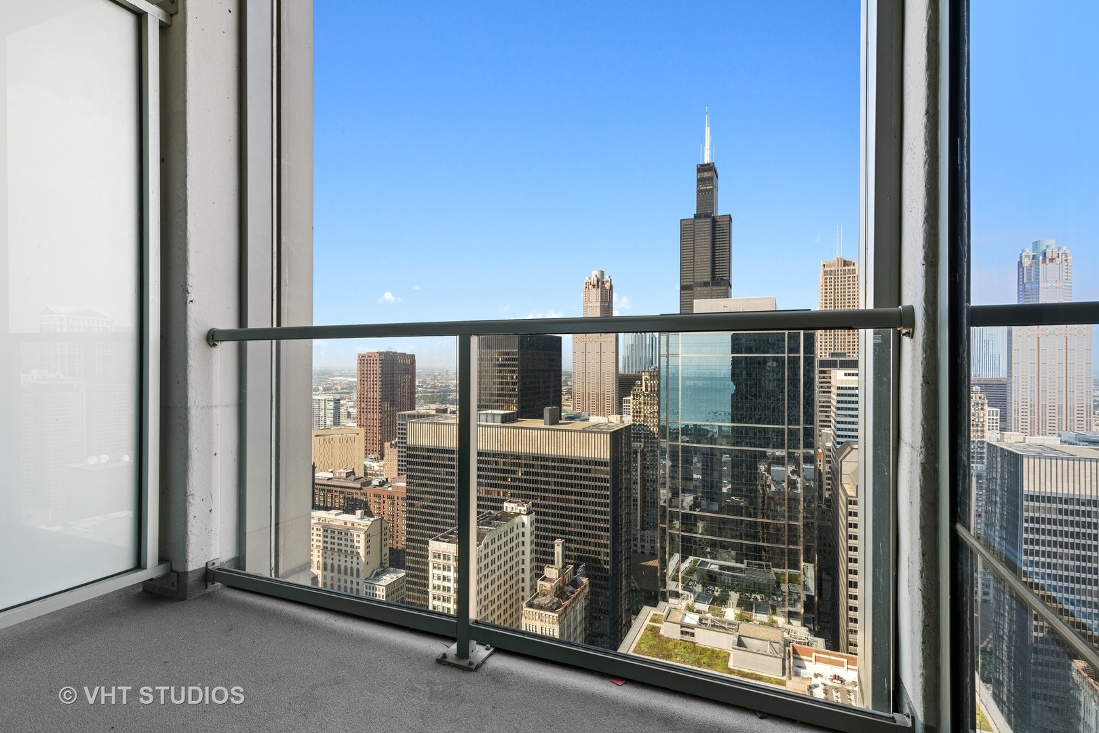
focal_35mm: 18
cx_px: 550
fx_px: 549
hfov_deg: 90.0
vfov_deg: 67.4
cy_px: 366
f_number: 9
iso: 200
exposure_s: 1/8
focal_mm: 18
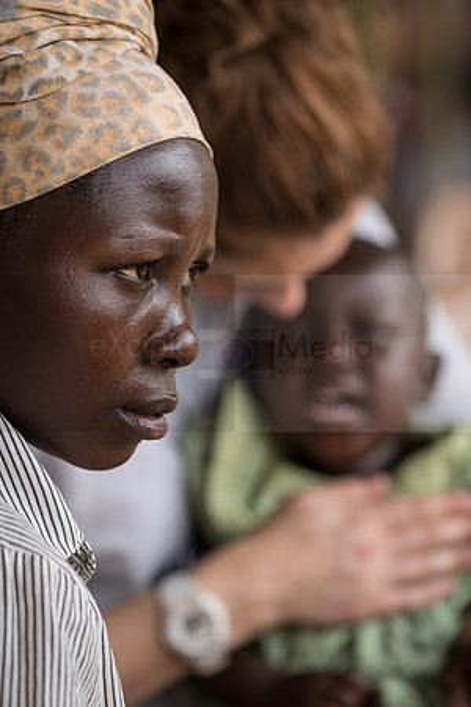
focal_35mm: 177
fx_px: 3473
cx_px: 236
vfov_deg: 11.6
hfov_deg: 7.8
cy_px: 354
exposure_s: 1/200
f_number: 5
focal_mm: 177
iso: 250
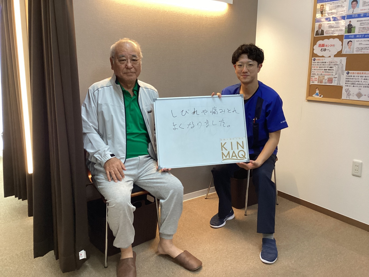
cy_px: 138
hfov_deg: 58.4
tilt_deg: -11.1
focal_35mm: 31
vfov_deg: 45.4
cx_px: 184
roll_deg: +0.1
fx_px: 330
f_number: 2.4
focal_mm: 3.3
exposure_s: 1/60
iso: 200
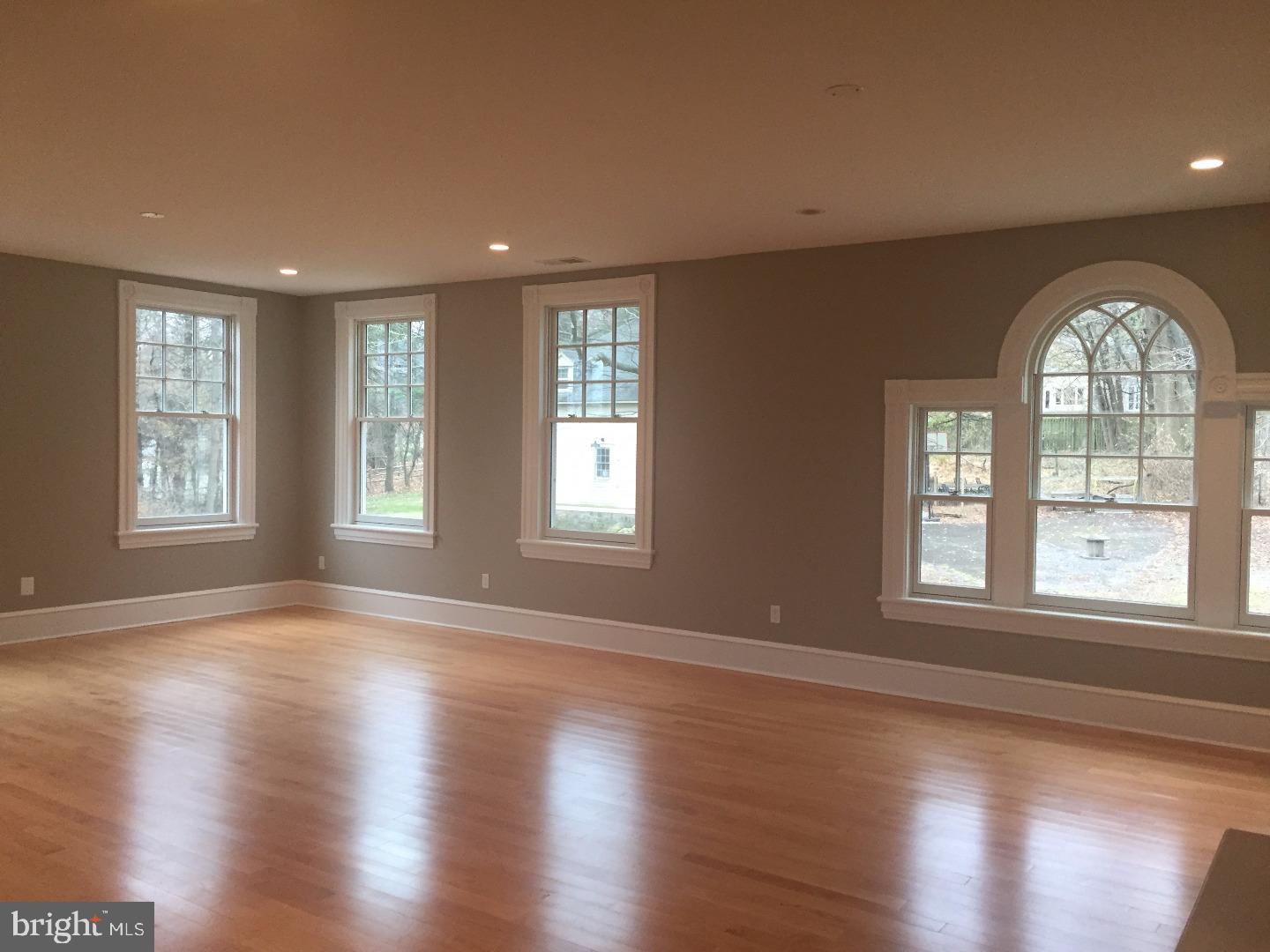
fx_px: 1064
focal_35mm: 29
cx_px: 635
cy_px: 476
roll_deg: -1.2
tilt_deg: -2.2
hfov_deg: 61.7
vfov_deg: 48.2
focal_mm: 4.15
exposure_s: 1/30
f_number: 2.2
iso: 50
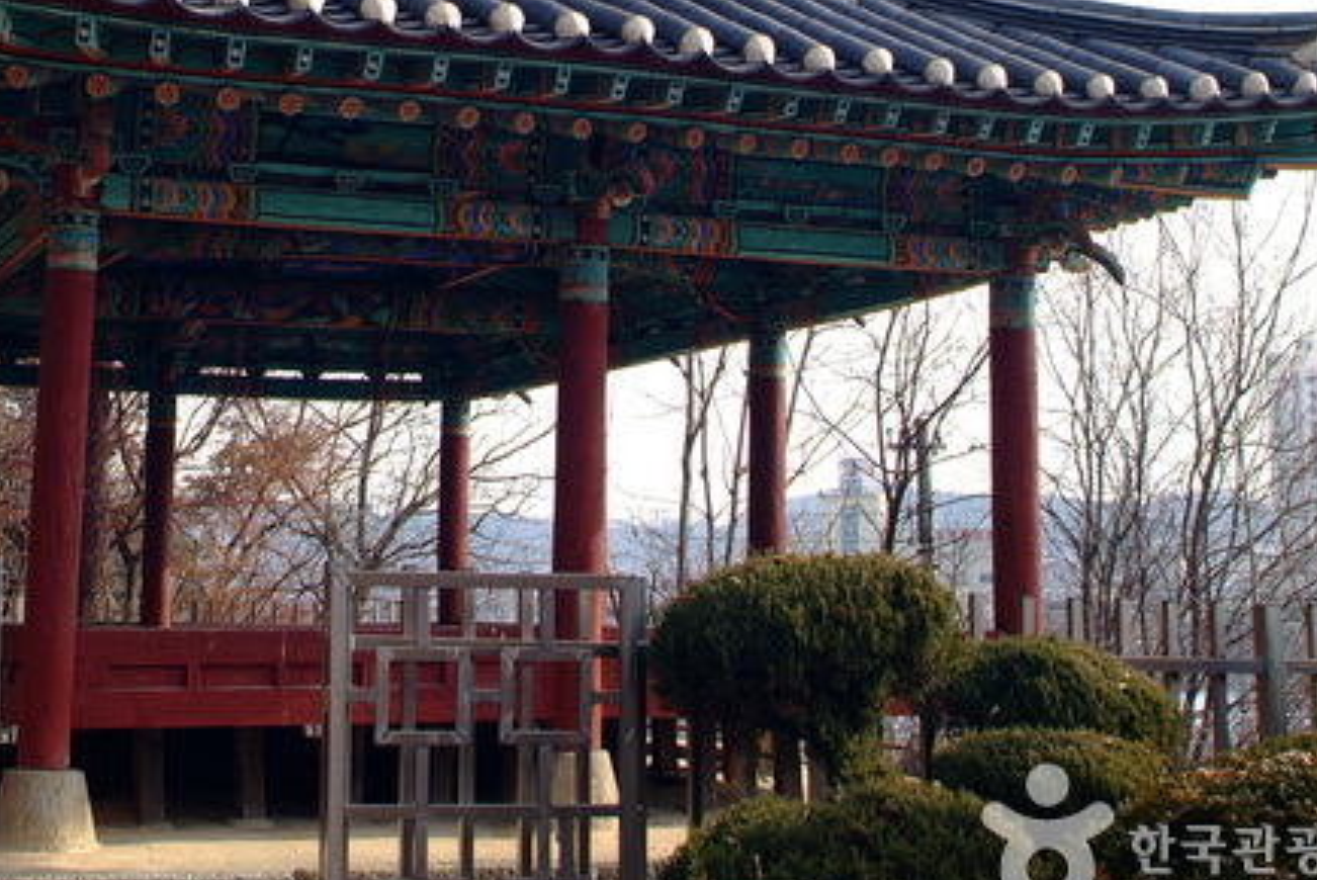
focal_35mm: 58
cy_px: 249
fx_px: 2123
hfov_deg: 34.1
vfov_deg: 23.2
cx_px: 420
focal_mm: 24
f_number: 5.6
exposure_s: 1/125
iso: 100
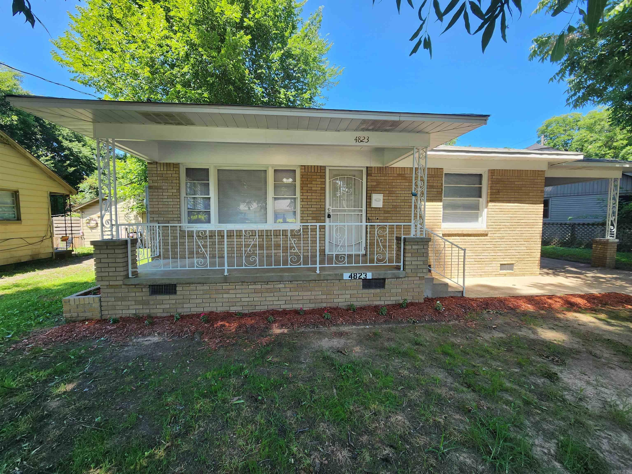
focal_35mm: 13
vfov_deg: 89.9
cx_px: 316
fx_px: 237
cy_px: 237
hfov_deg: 106.2
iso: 50
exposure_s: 1/338
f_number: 2.2
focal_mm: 2.2
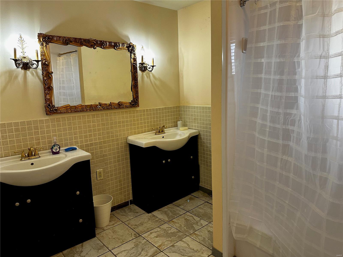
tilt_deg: -9.3
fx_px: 238
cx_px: 172
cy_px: 128
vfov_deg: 56.8
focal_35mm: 24
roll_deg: +2.9
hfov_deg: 71.6
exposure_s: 1/120
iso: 200
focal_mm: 6.86
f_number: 1.78
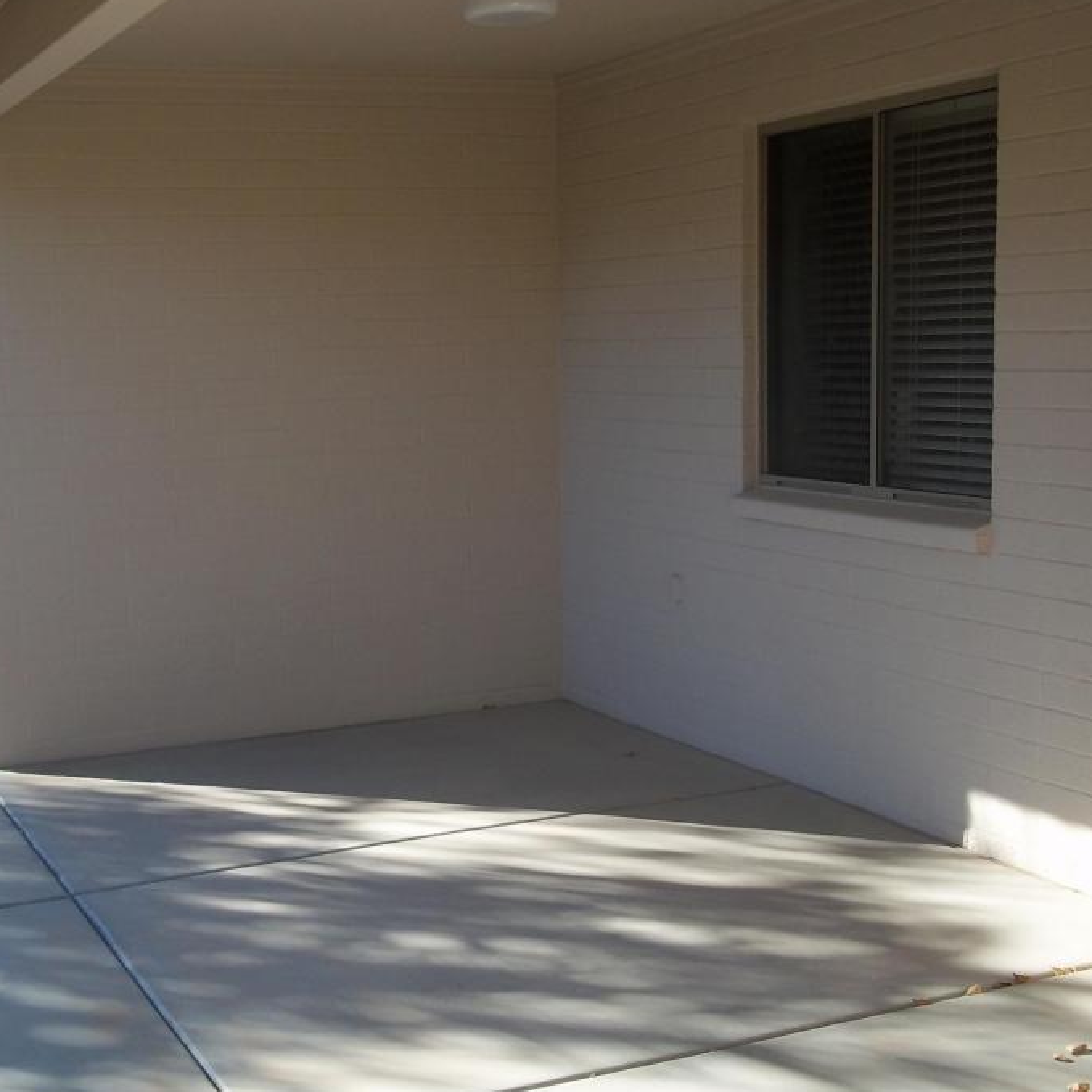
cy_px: 571
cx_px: 370
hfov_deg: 35.0
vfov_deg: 35.3
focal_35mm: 48
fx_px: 1713
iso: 80
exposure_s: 1/400
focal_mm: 6.5
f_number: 3.1
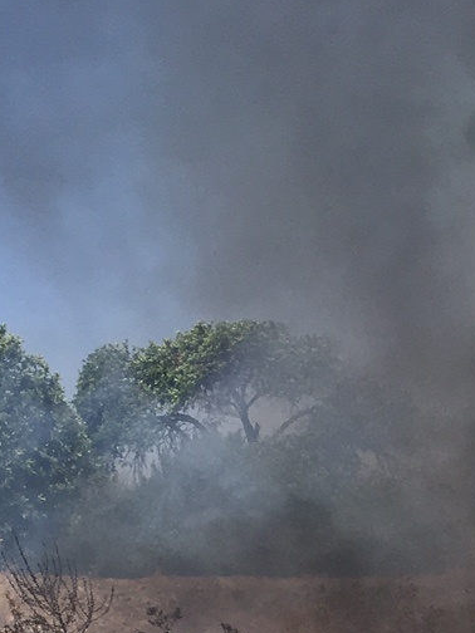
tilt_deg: -3.3
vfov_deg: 15.8
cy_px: 894
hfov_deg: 11.9
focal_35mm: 116
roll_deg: -0.9
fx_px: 2122
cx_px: 833
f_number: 2.2
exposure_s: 1/2331
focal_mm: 4.15
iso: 25
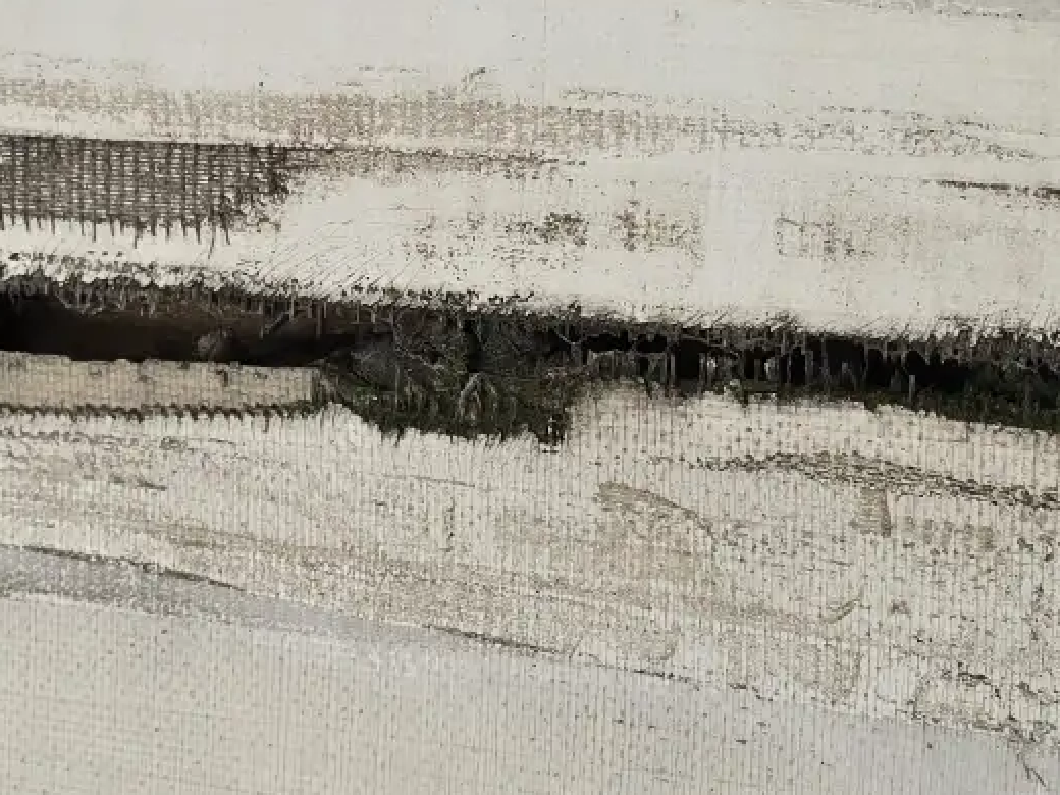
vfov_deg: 17.4
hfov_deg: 23.0
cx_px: 404
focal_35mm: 85
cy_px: 400
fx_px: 2603
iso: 50
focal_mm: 6.3
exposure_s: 1/180
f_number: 1.7
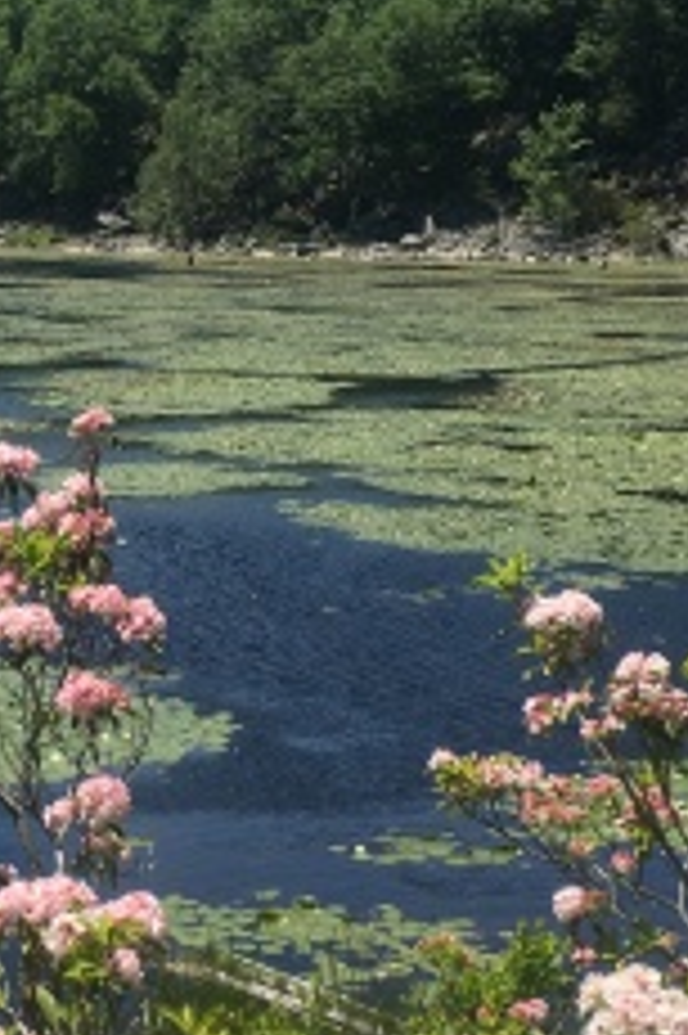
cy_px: 567
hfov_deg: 15.9
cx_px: -22
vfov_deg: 24.2
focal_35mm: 84
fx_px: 2411
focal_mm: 4.15
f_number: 2.2
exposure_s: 1/1603
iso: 25
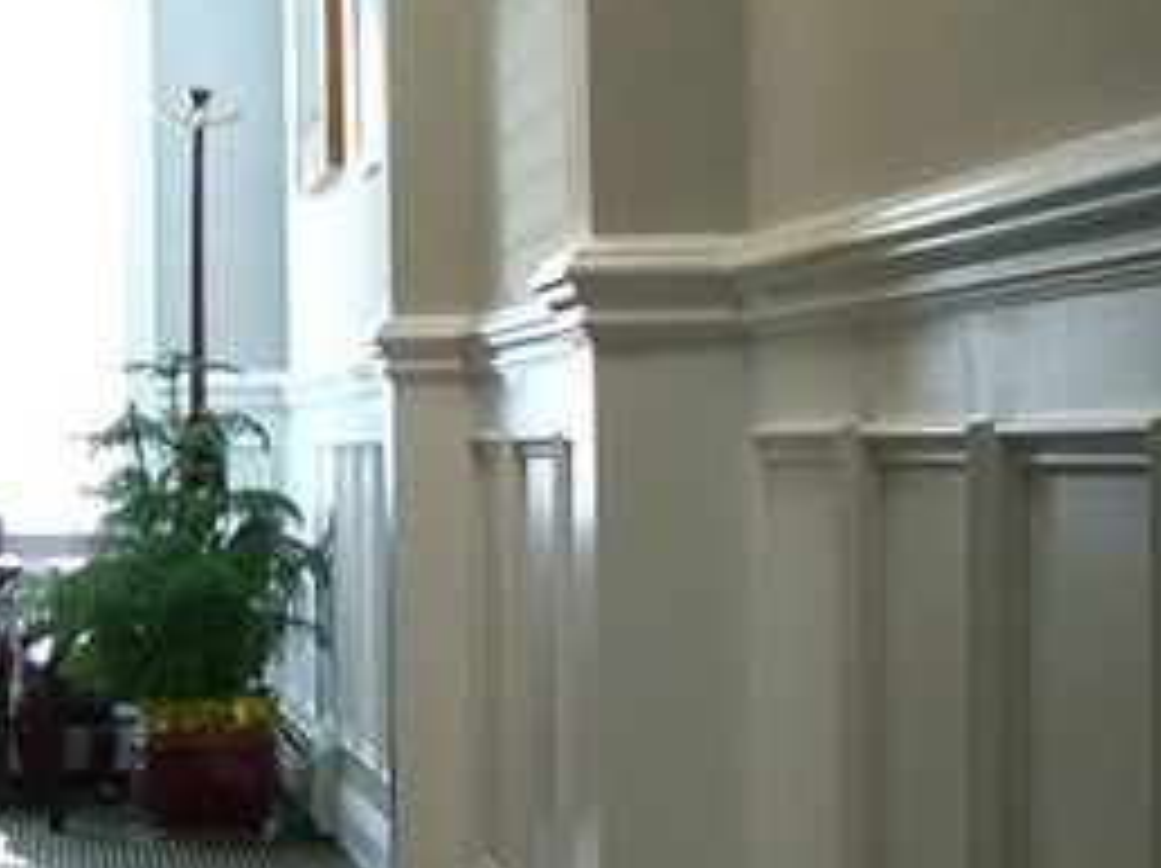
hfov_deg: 14.3
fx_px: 4624
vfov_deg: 10.7
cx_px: 328
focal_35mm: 138
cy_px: 405
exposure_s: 1/100
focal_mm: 6.2
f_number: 2.7
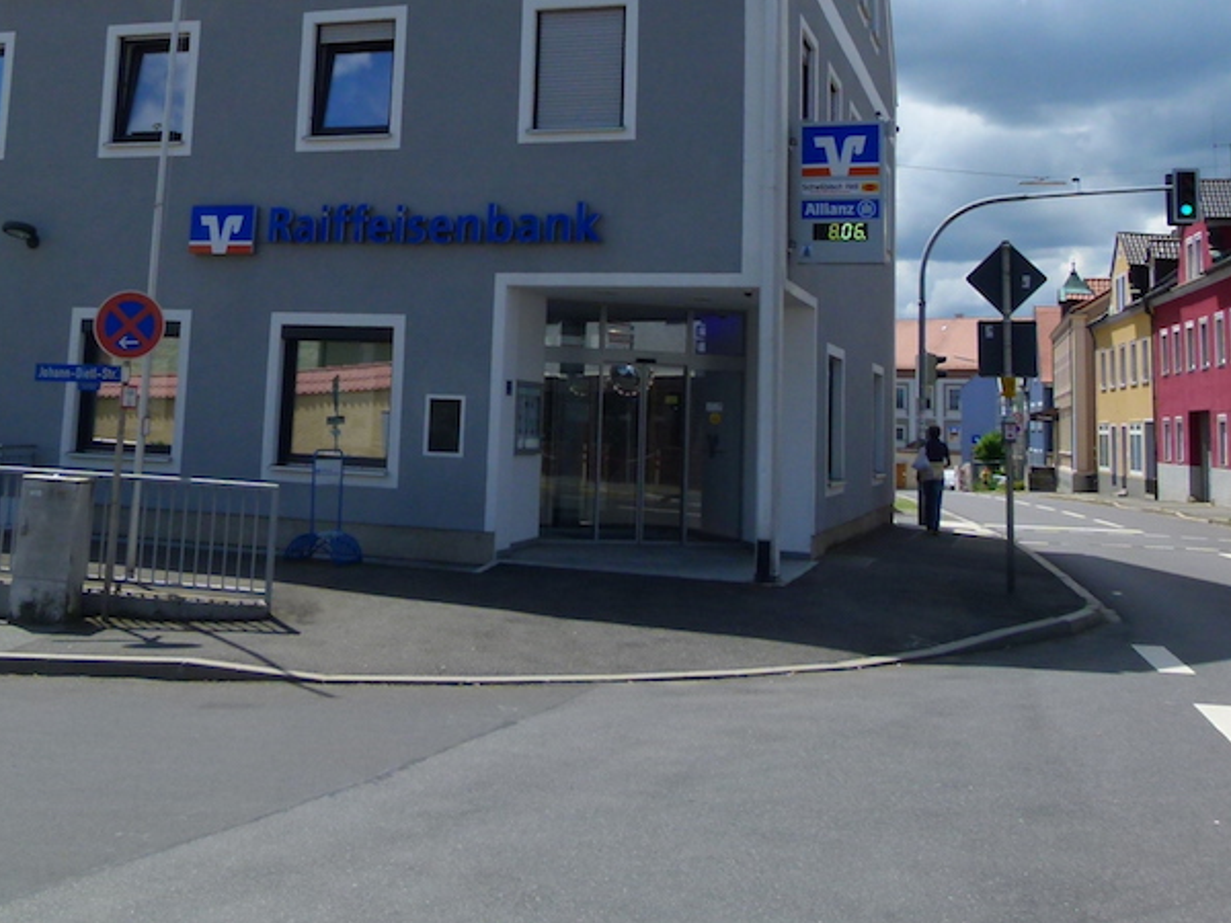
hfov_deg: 46.6
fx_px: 1422
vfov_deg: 34.9
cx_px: 511
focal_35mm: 40
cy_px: 197
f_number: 4
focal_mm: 4.5
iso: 100
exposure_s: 1/1000
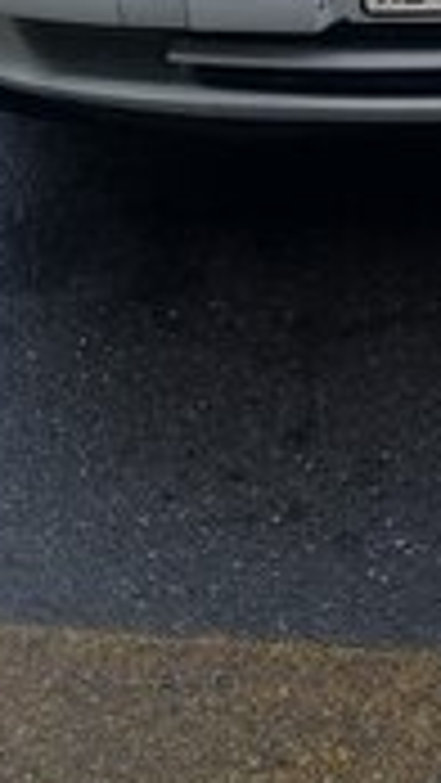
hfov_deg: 12.2
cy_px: -202
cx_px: 590
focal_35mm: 96
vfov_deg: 20.5
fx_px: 1994
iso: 64
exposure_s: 1/164
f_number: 2.2
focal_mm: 3.3
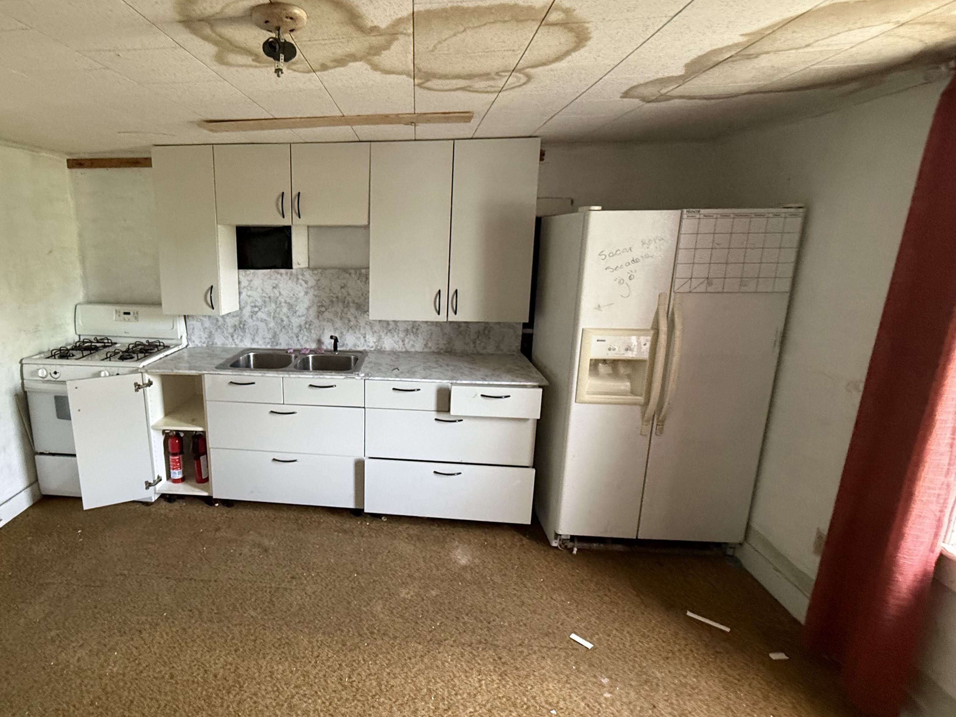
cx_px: 351
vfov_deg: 71.6
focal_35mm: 18
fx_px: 497
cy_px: 346
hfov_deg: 85.8
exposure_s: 1/60
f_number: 2.2
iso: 500
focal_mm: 2.22
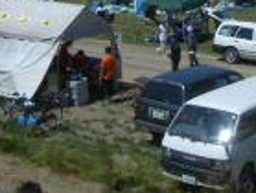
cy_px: -58
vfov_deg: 13.5
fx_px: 786
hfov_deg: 18.5
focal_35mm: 106
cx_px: 127
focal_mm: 5.8
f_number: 4.3
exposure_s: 1/1600
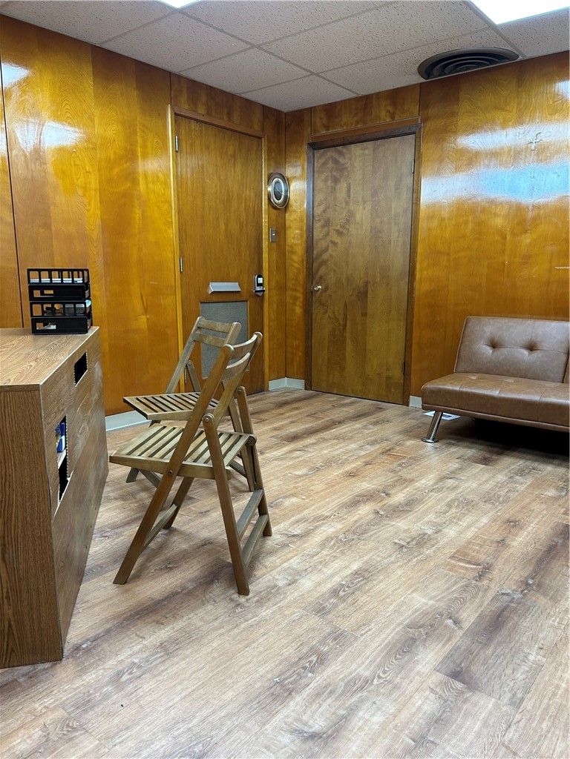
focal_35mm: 26
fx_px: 571
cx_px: 285
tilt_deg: -10.6
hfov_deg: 53.1
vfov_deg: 67.3
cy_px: 380
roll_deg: -0.3
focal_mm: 5.7
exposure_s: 1/120
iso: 100
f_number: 1.5
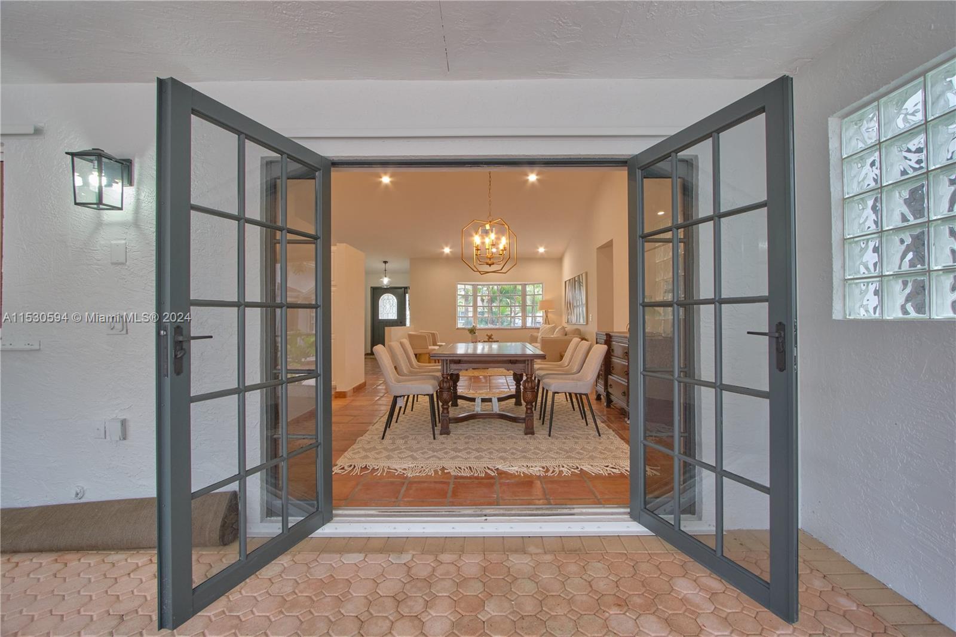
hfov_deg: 100.4
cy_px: 318
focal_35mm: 15
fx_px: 398
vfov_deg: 77.3
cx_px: 478
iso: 640
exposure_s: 1/15
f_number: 11
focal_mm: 10
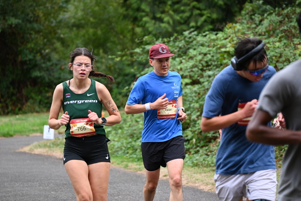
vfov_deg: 6.9
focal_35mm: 200
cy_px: 100
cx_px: 150
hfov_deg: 10.3
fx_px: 1673
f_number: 6.3
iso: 800
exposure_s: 1/250
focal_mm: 200
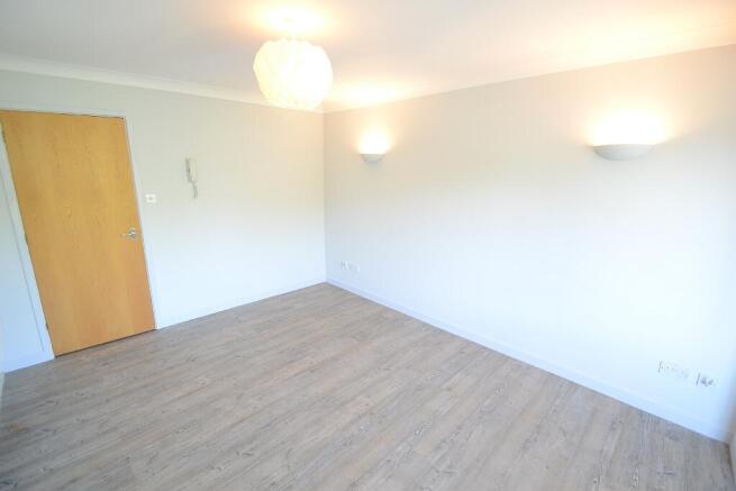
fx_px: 307
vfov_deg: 77.4
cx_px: 368
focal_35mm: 15
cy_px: 246
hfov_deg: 100.4
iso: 100
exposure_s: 1/5
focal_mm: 10
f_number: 3.5
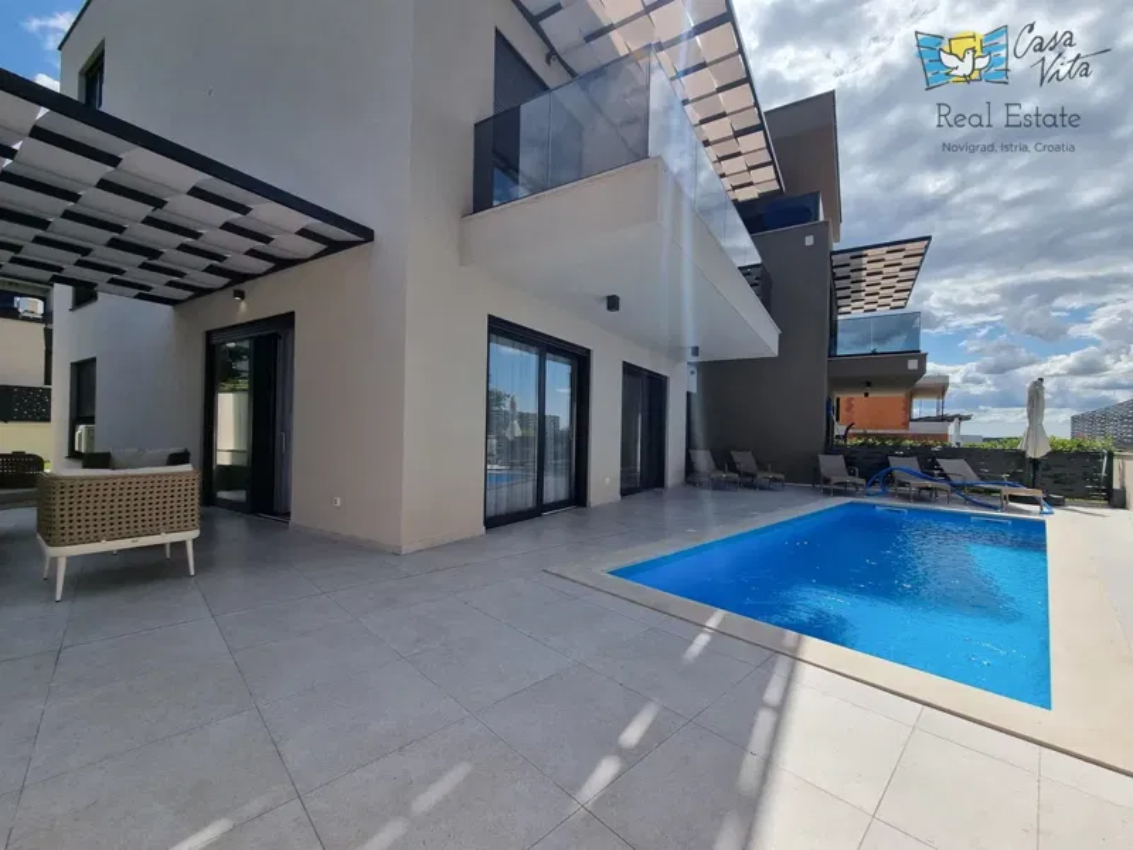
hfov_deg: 106.2
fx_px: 425
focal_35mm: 13
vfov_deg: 89.9
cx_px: 566
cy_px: 425
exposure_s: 1/2312
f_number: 2.2
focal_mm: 2.2
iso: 50
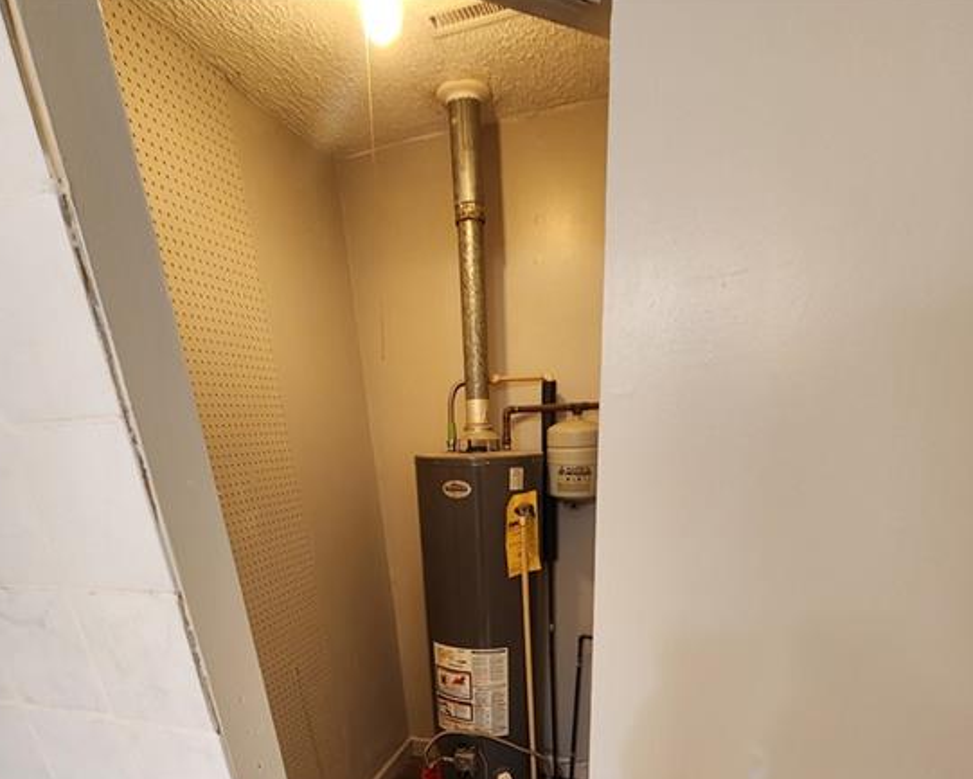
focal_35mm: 18
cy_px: 682
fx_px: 518
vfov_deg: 63.4
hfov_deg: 86.4
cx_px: 489
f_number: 2.2
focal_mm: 2.2
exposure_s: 1/30
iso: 320
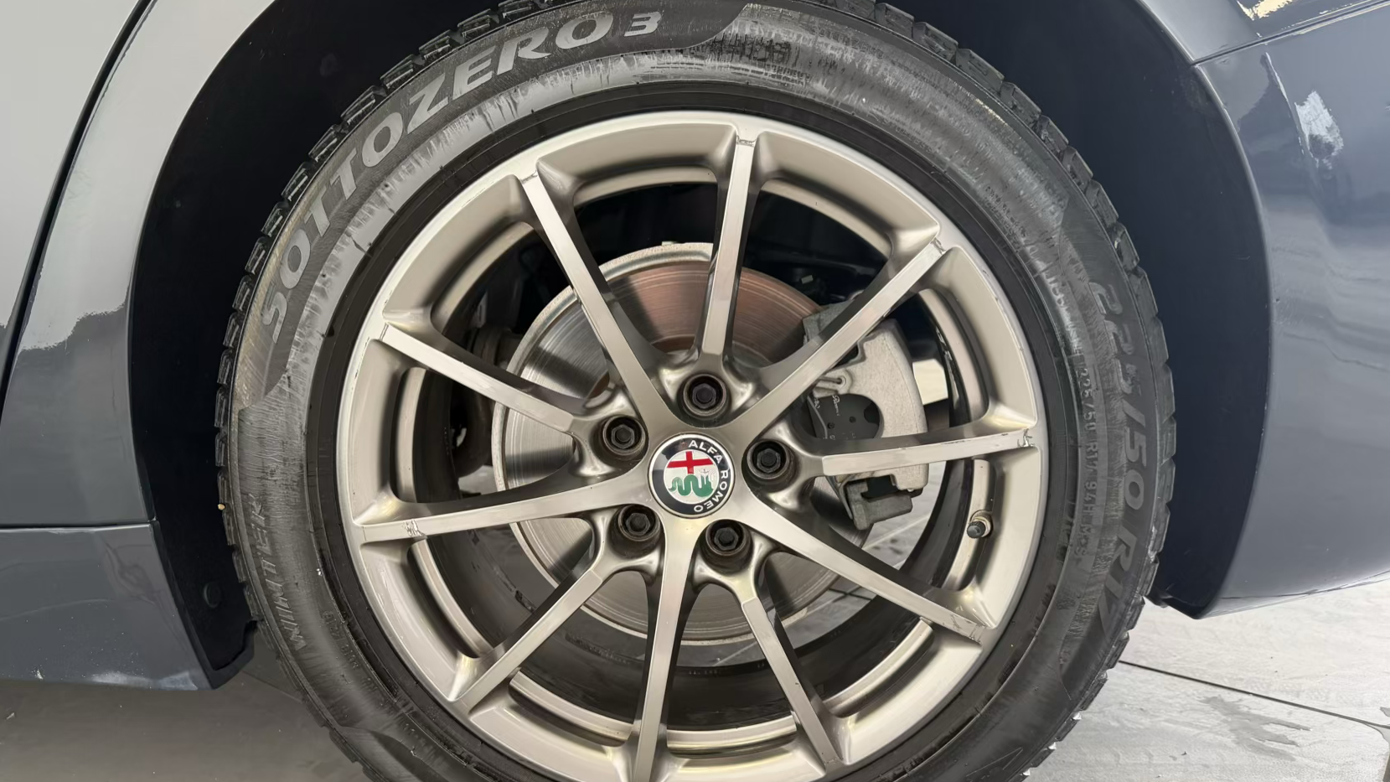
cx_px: 702
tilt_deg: -15.3
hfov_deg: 69.9
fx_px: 995
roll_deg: +0.9
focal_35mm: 27
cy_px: 478
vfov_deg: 42.6
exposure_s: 1/121
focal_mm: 6.76
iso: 160
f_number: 1.78
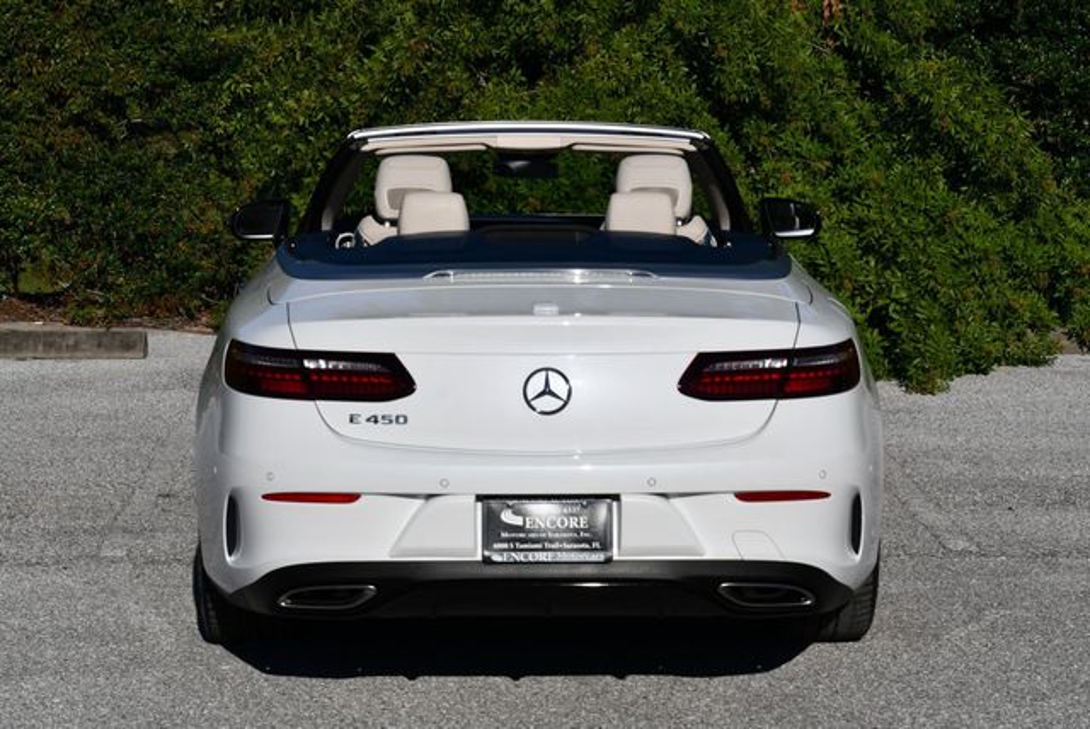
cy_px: 364
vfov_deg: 15.6
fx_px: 2667
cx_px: 545
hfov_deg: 23.1
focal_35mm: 88
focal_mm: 44
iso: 100
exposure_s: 1/500
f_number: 10
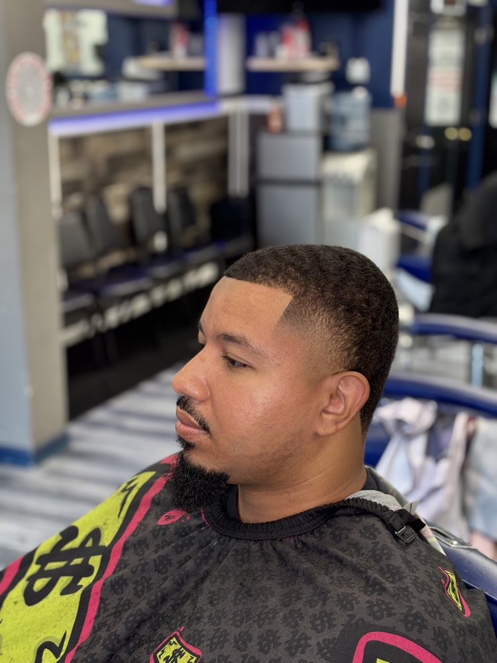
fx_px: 995
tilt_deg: -16.5
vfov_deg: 36.8
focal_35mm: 52
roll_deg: -0.8
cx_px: 248
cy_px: 332
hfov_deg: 28.0
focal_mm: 5.96
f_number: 1.6
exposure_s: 1/60
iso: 32
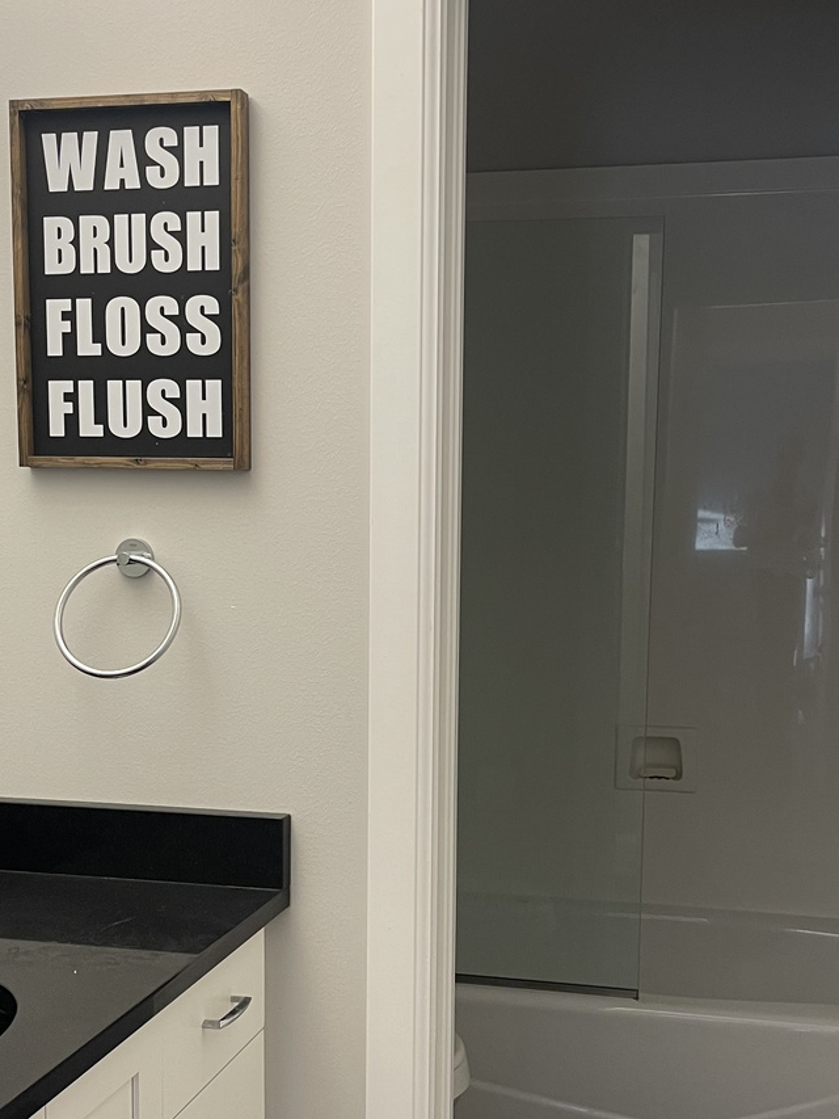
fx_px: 1454
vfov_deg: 41.9
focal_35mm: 45
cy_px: 659
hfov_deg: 32.2
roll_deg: -0.9
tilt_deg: -6.5
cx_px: 408
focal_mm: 5.1
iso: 80
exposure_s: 1/60
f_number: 1.6
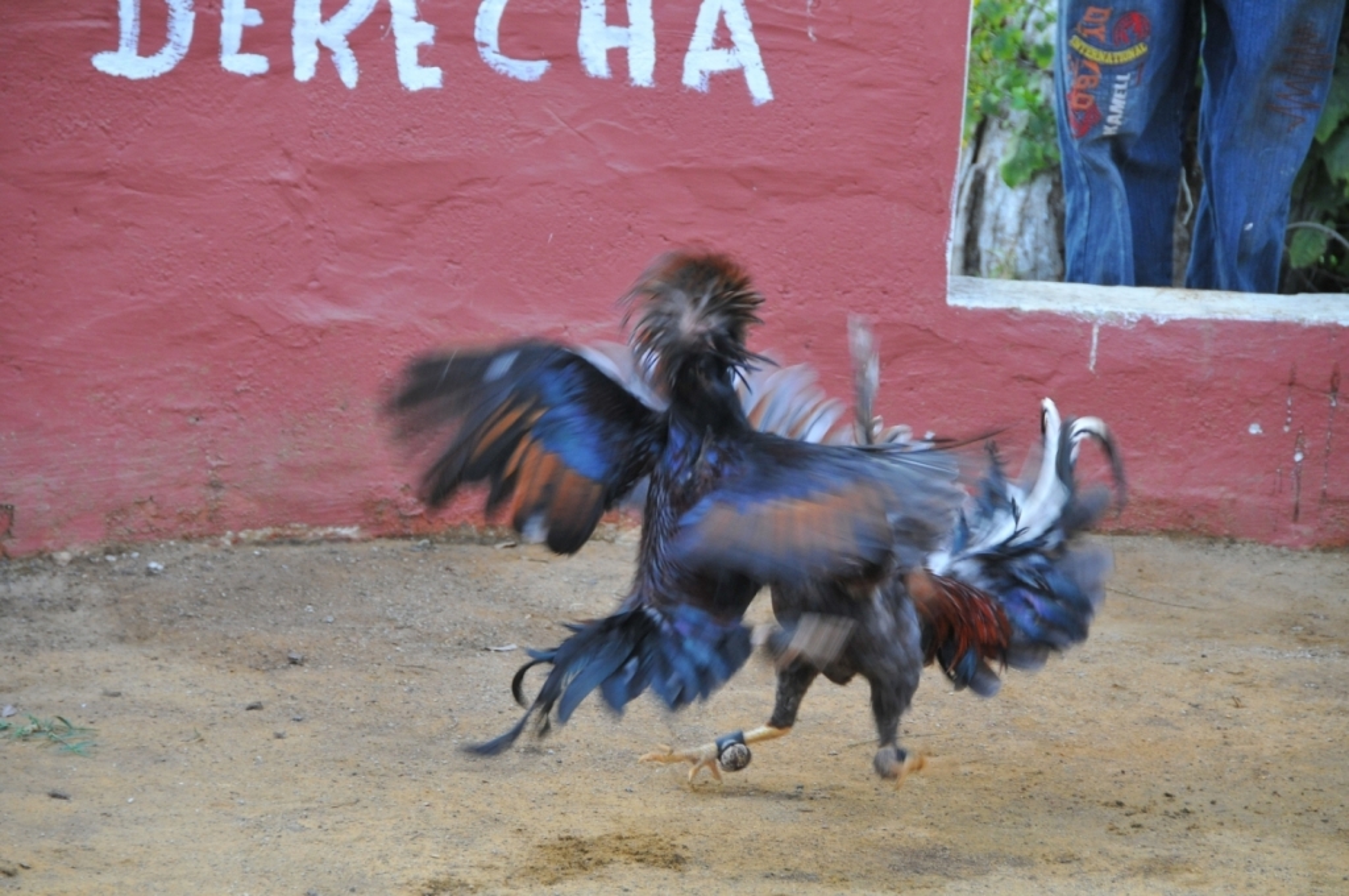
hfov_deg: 10.6
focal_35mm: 195
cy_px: 448
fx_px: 7298
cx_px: 674
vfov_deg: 7.0
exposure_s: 1/180
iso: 800
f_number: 5.6
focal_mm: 130
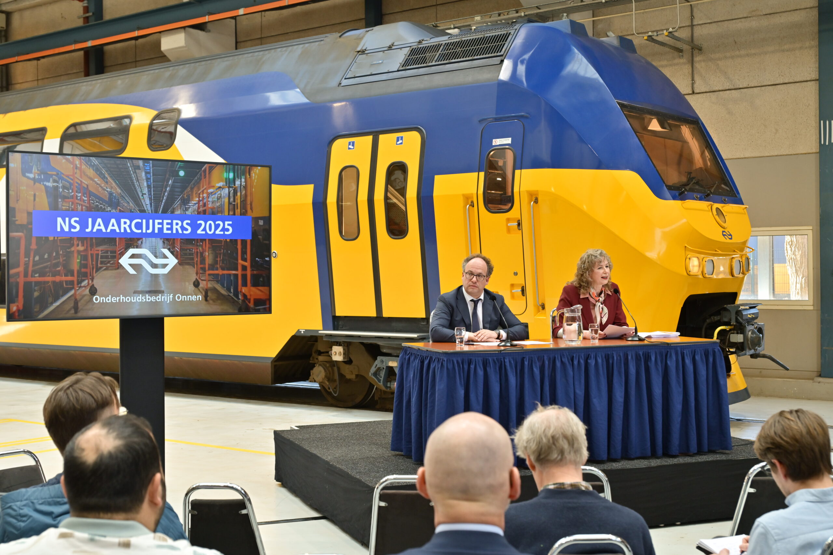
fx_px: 1064
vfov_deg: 29.2
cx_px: 416
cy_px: 278
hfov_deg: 42.7
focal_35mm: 46
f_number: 5.6
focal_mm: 46
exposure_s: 1/125
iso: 800
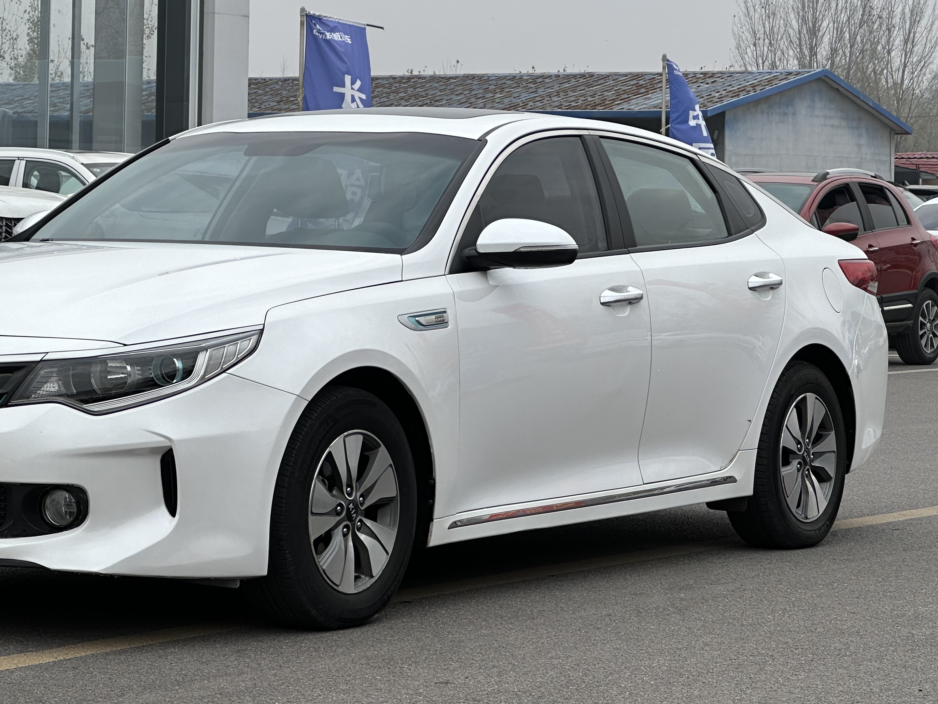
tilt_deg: -0.1
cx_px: 280
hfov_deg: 17.4
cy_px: 263
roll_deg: -1.2
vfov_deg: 13.1
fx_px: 3062
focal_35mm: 113
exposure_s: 1/261
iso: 32
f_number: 2.8
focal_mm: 9
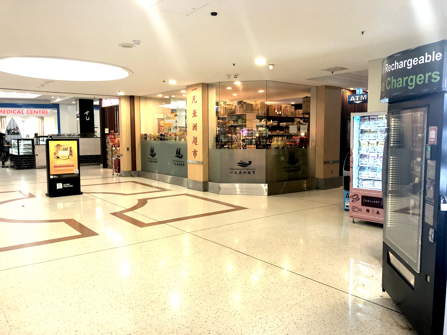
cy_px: 168
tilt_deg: -5.3
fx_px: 362
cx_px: 224
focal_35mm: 28
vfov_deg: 49.7
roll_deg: +0.1
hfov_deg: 63.4
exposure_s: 1/25
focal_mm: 4
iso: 32
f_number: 1.8
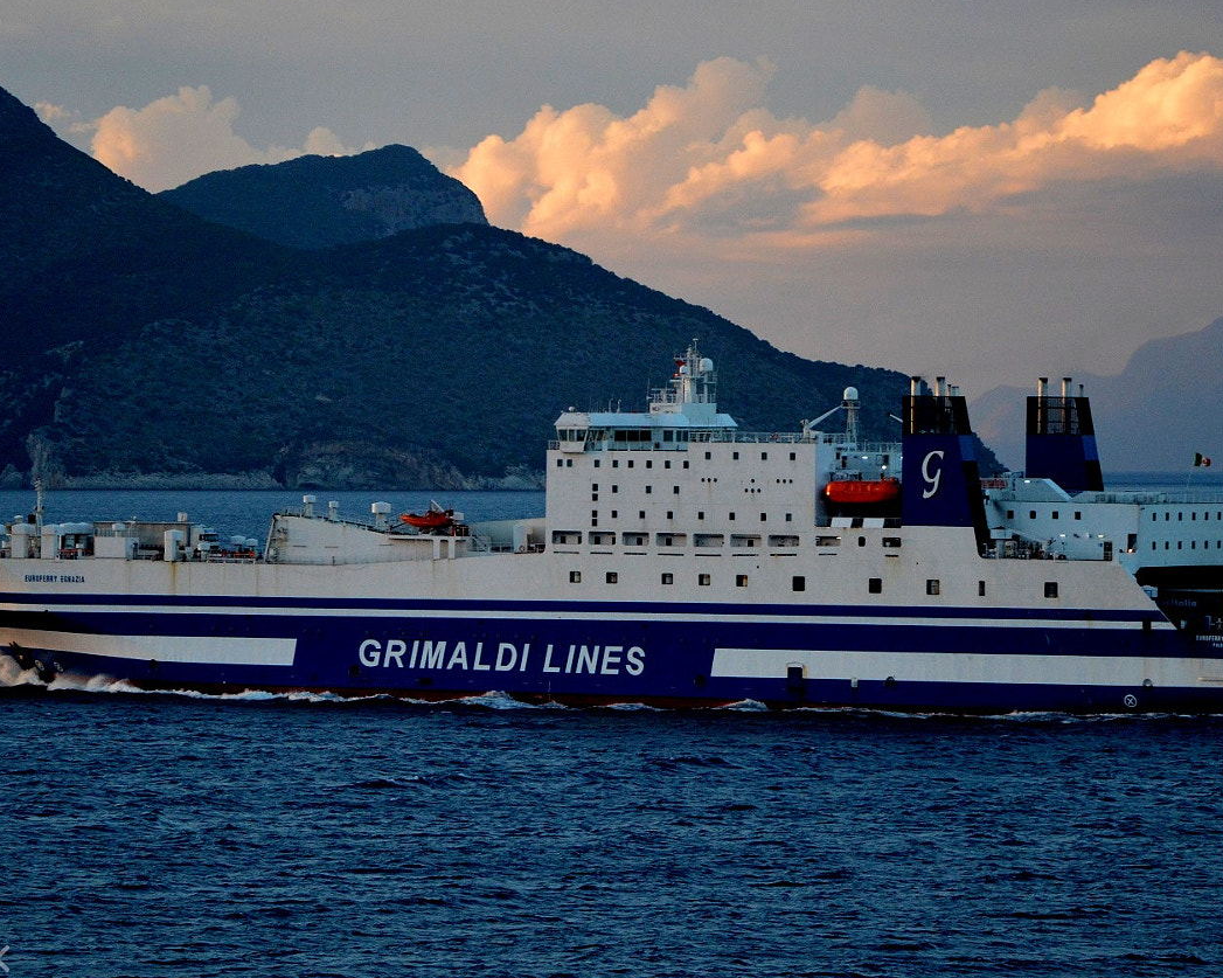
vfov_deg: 6.9
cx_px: 654
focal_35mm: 226
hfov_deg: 8.6
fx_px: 8168
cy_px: 504
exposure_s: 1/500
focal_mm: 105
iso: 1100
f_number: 5.6
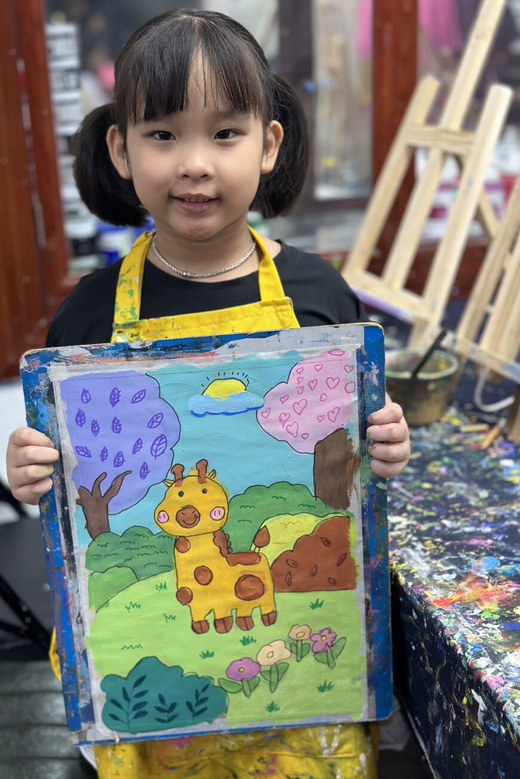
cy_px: 388
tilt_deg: -19.3
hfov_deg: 26.5
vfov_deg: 38.9
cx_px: 222
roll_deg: +2.0
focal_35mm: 51
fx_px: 1105
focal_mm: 6.86
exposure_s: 1/50
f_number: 1.78
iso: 80
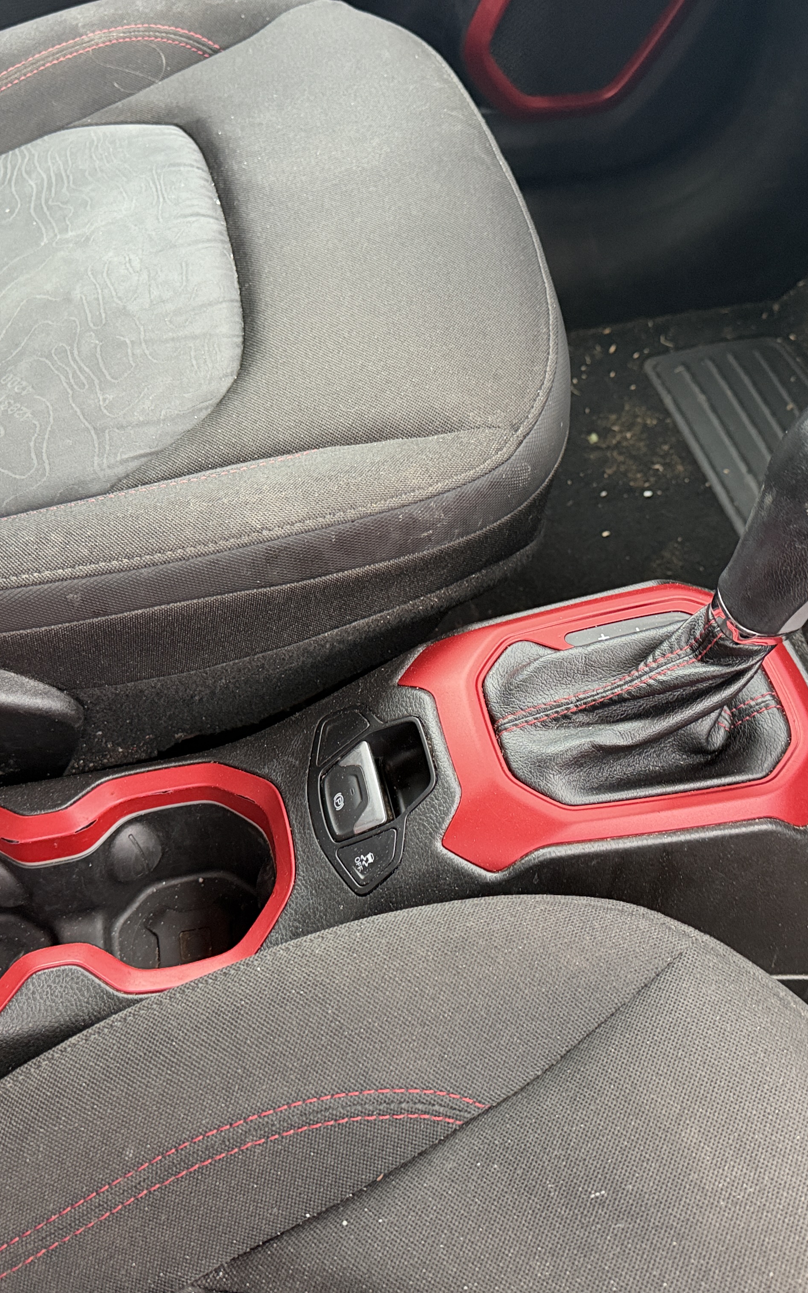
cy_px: 647
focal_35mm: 34
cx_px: 424
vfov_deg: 56.7
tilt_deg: -49.7
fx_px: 1198
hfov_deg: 37.3
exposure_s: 1/60
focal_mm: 6.76
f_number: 1.78
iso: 640
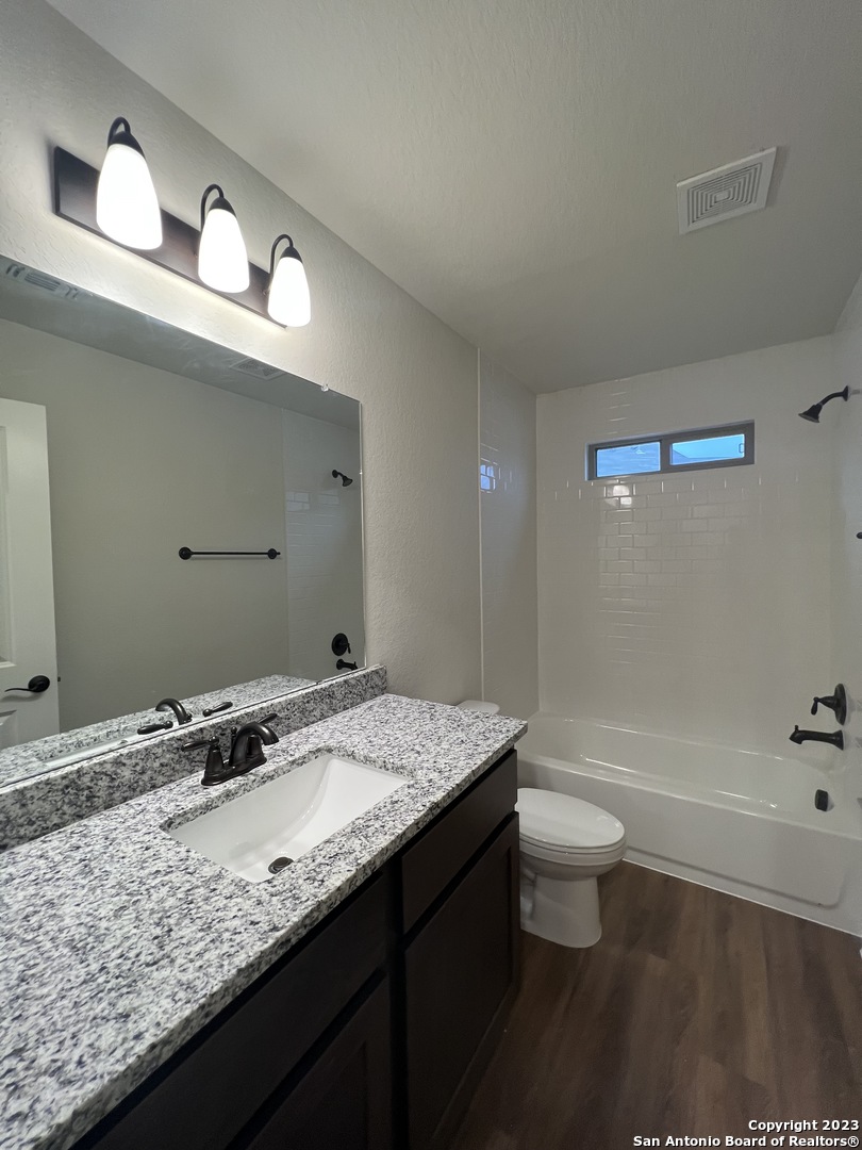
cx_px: 431
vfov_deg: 106.2
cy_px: 575
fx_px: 432
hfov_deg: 89.9
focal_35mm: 13
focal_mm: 1.57
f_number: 1.8
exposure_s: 1/120
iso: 250
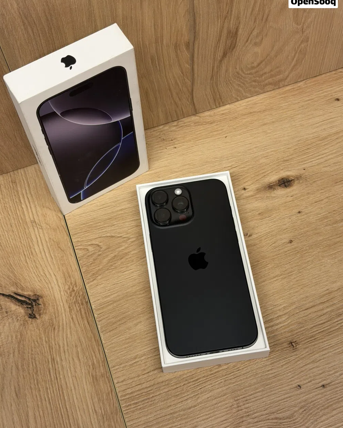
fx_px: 647
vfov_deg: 36.7
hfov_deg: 29.7
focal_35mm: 51
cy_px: 208
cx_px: 171
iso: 100
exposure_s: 1/50
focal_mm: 6.76
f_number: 1.78
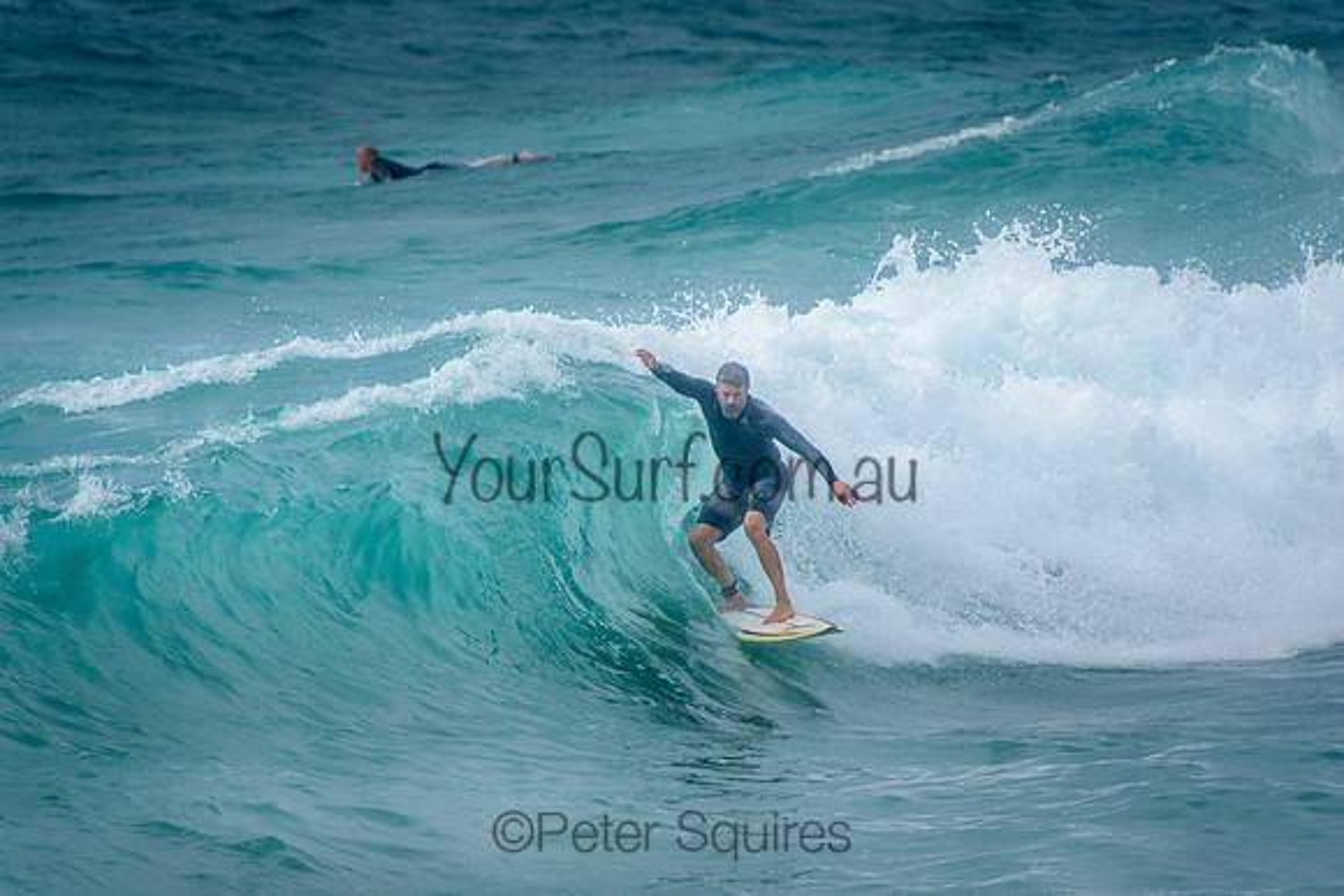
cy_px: 448
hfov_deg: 3.4
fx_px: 22404
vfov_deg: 2.3
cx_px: 672
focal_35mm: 600
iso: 320
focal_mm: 400
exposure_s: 1/2000
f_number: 5.6
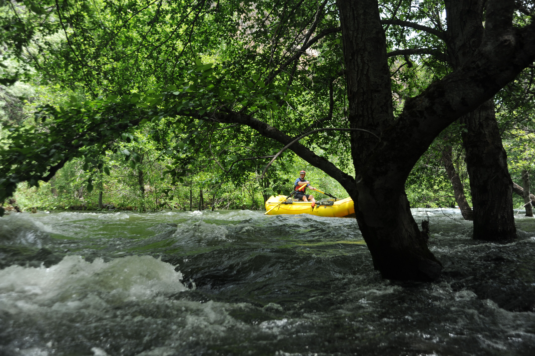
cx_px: 268
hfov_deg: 54.5
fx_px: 520
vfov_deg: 37.8
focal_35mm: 35
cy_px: 178
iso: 200
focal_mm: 35
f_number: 5.6
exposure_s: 1/200
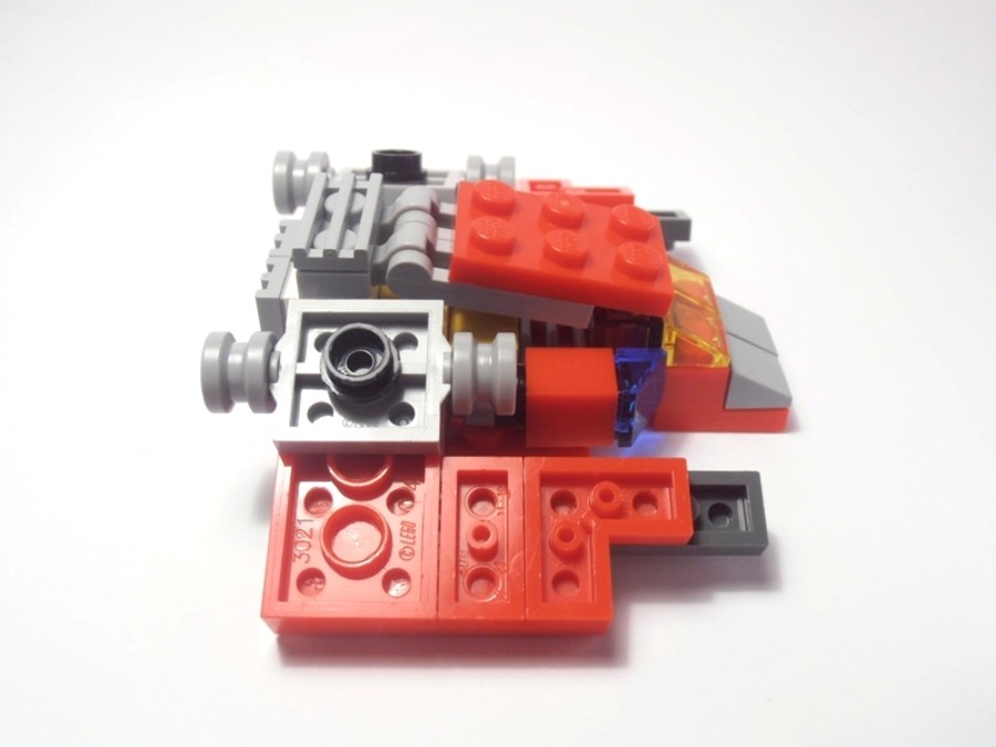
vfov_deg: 38.7
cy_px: 374
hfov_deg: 50.1
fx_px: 1065
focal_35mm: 37
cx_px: 498
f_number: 3.9
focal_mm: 6.61
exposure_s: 1/60
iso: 80
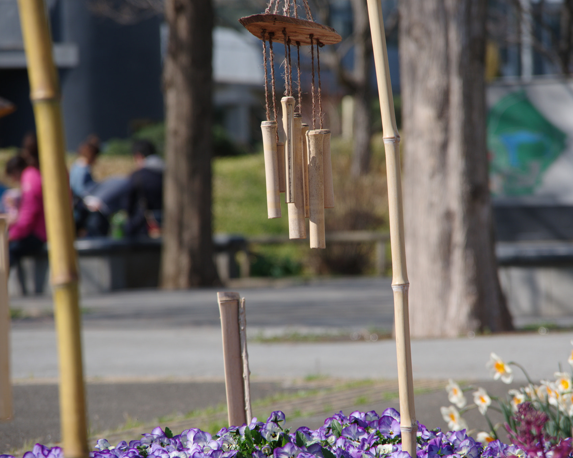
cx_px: 313
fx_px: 3866
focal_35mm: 228
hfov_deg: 8.5
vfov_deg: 6.8
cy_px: 229
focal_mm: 135
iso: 200
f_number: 5.6
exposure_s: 1/250
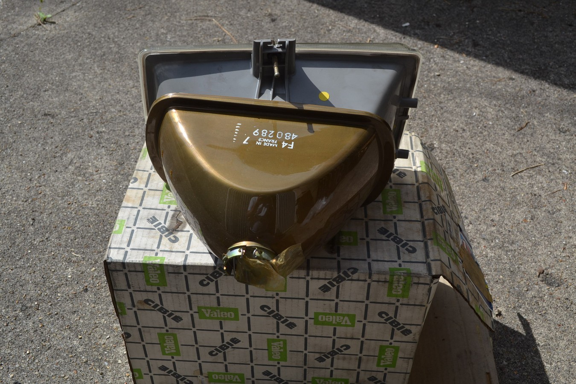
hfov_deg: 46.4
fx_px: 672
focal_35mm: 42
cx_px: 288
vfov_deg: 31.9
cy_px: 192
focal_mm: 28
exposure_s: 1/250
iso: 100
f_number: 8
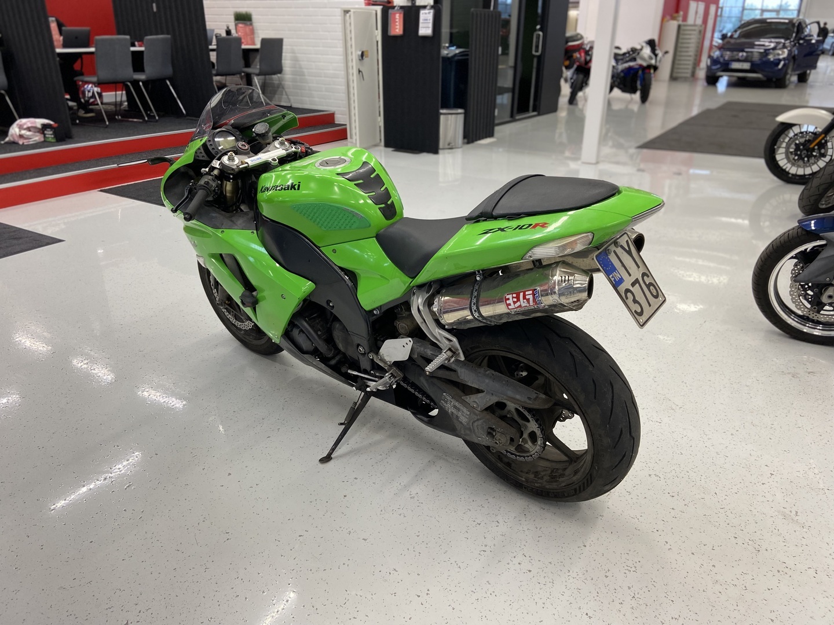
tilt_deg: -23.7
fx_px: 626
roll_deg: +0.6
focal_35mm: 26
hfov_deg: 67.3
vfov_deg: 53.1
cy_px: 312
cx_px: 417
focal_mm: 4.25
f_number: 1.8
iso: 100
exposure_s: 1/100
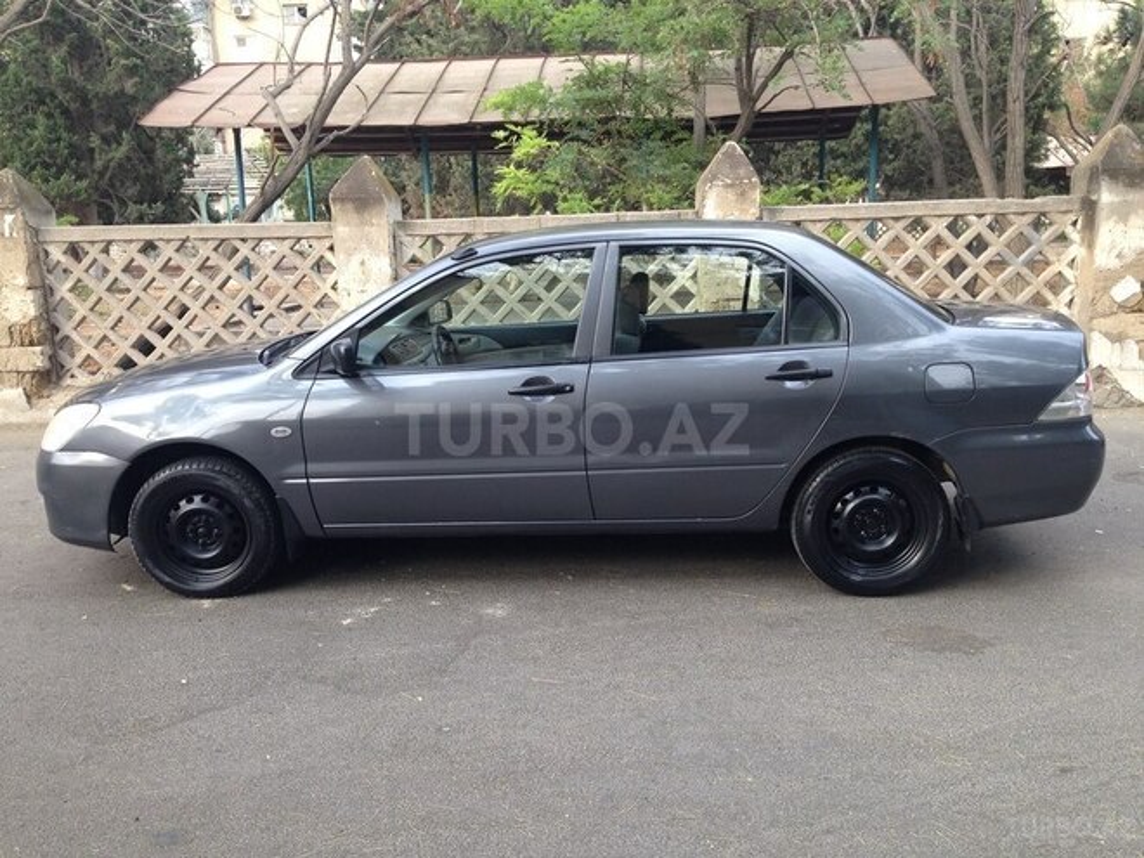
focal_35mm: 33
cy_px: 429
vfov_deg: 42.9
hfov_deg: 55.4
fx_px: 1091
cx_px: 572
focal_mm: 4.12
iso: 50
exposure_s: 1/120
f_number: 2.4
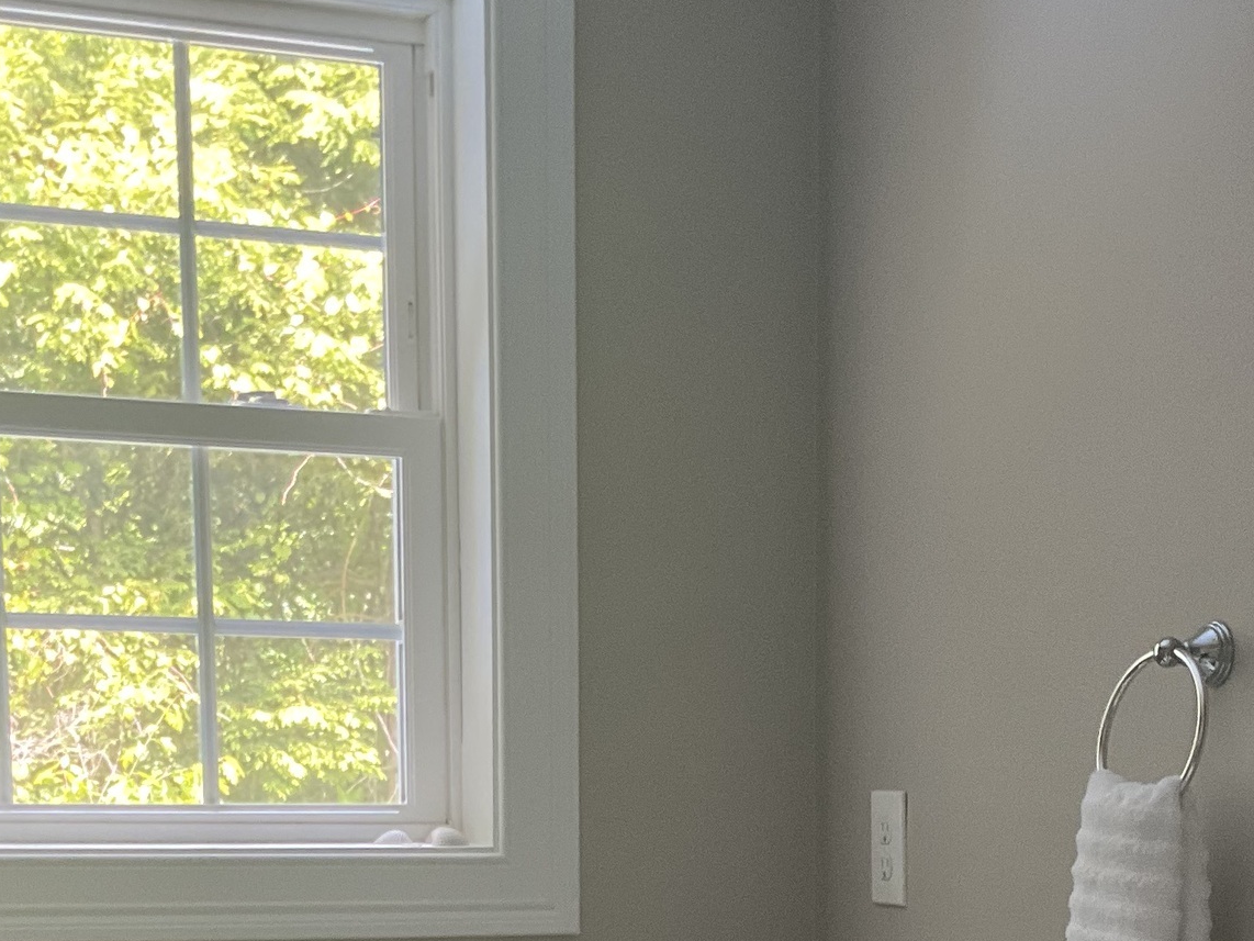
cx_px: 815
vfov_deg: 18.0
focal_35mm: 78
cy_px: 1114
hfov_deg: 24.9
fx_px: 2826
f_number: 1.8
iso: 100
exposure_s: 1/60
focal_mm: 3
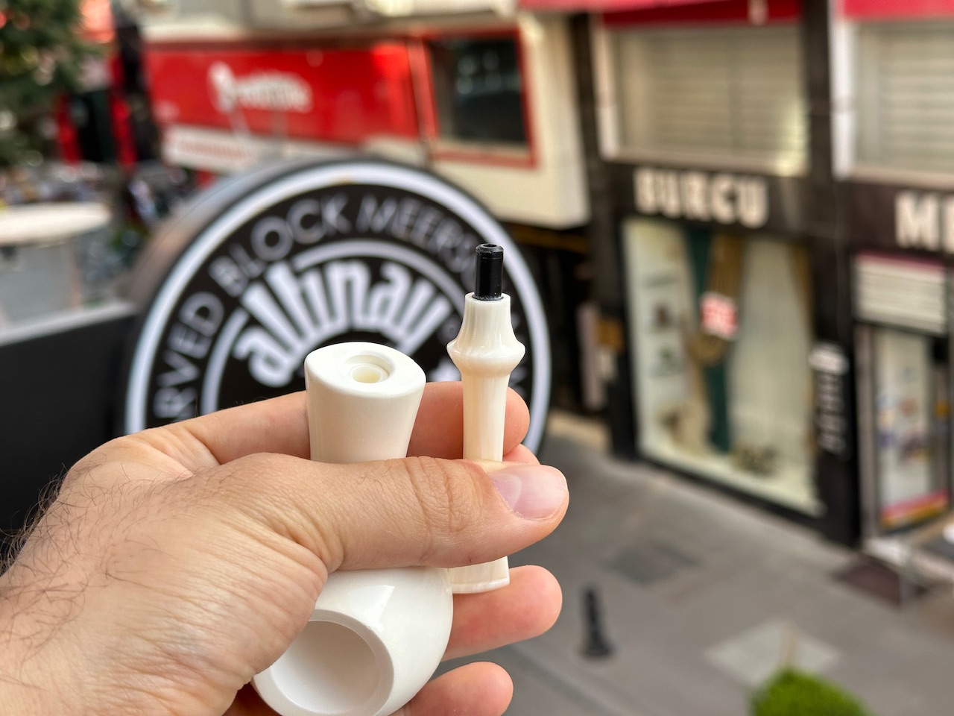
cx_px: 477
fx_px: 1323
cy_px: 358
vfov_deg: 30.3
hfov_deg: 39.7
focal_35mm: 48
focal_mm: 6.86
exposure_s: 1/469
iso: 64
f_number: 1.78
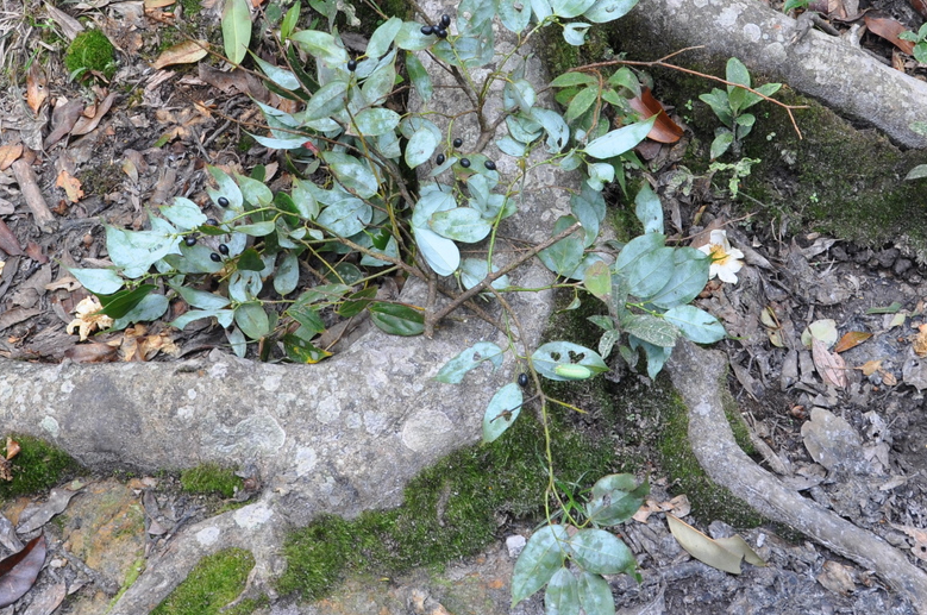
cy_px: 159
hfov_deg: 38.2
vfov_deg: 25.6
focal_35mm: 52
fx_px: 1337
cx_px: 461
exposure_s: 1/40
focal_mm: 18
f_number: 6.3
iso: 200
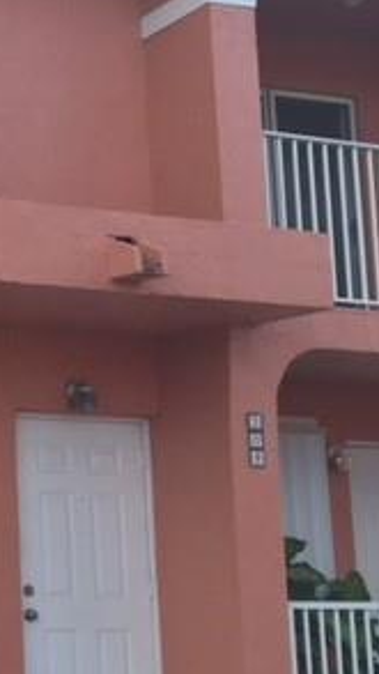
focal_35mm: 69
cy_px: 311
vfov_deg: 30.5
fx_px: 1232
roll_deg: -1.6
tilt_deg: +12.5
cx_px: -347
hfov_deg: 14.8
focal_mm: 4.15
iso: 32
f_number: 2.2
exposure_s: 1/608
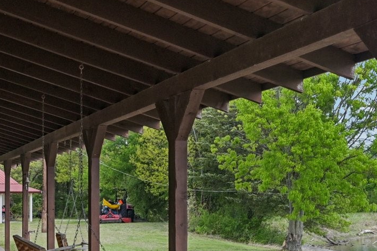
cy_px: 196
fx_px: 654
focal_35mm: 62
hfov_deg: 32.2
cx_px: 178
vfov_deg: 21.5
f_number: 8
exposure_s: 1/400
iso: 400
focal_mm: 21.5
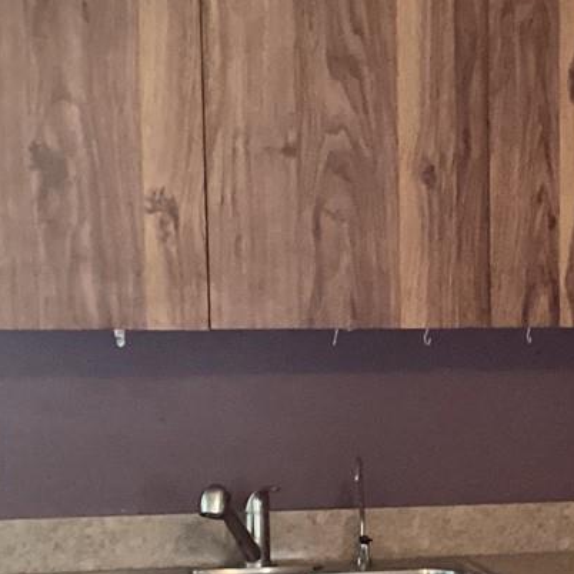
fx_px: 2045
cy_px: 503
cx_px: 681
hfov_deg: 15.4
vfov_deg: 15.8
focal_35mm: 109
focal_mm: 3.3
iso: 320
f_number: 2.4
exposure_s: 1/25
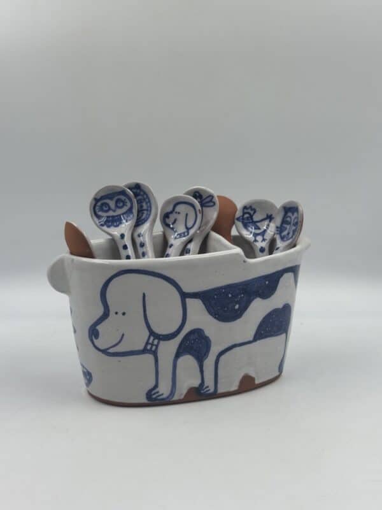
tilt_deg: -12.1
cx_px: 191
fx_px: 706
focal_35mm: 48
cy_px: 255
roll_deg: -1.0
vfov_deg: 39.7
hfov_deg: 30.3
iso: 64
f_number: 1.78
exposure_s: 1/642
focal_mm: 6.86
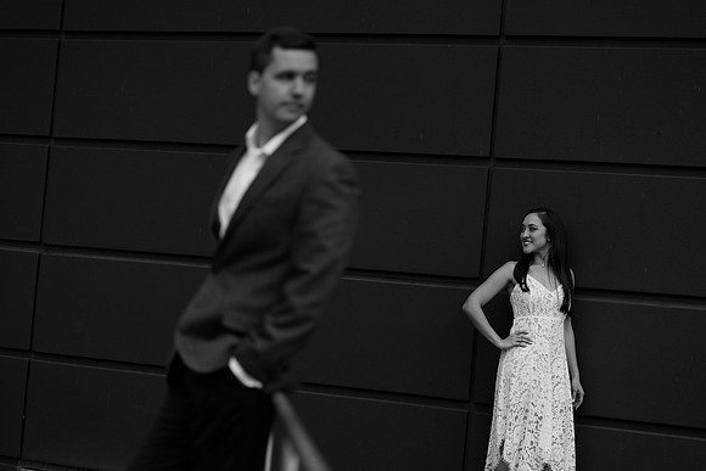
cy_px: 236
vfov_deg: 16.1
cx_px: 353
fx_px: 1667
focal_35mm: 85
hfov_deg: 23.9
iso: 200
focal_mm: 85
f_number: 1.8
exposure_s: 1/640
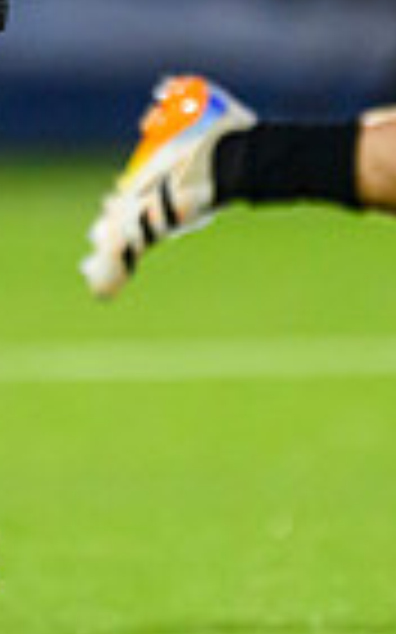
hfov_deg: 0.4
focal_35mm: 3452
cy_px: -314
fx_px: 59669
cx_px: -176
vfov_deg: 0.6
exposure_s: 1/1250
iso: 5000
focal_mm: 560
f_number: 4
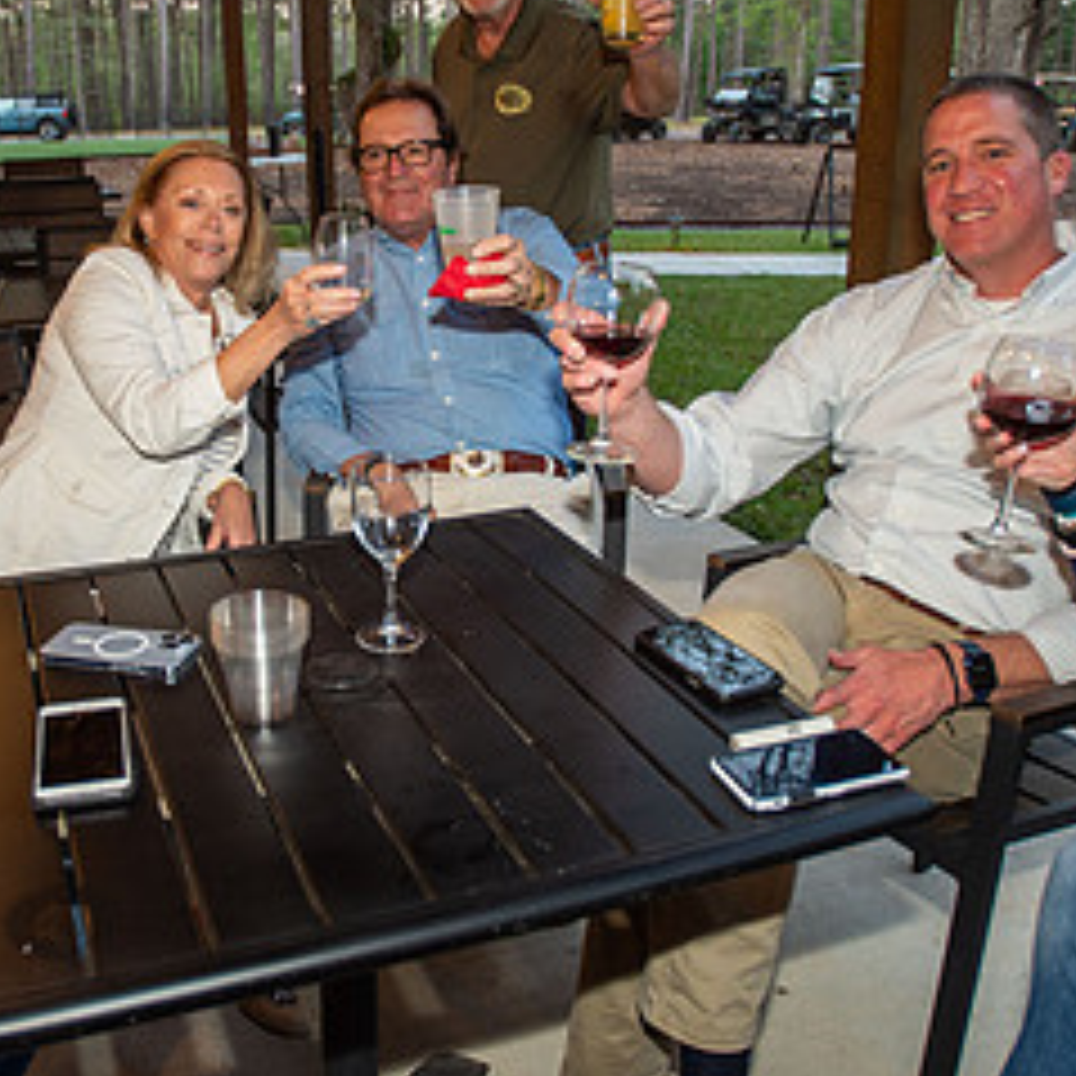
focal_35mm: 35
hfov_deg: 46.9
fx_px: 1231
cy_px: 473
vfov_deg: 47.1
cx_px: 423
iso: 800
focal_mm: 17
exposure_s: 1/80
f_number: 3.2
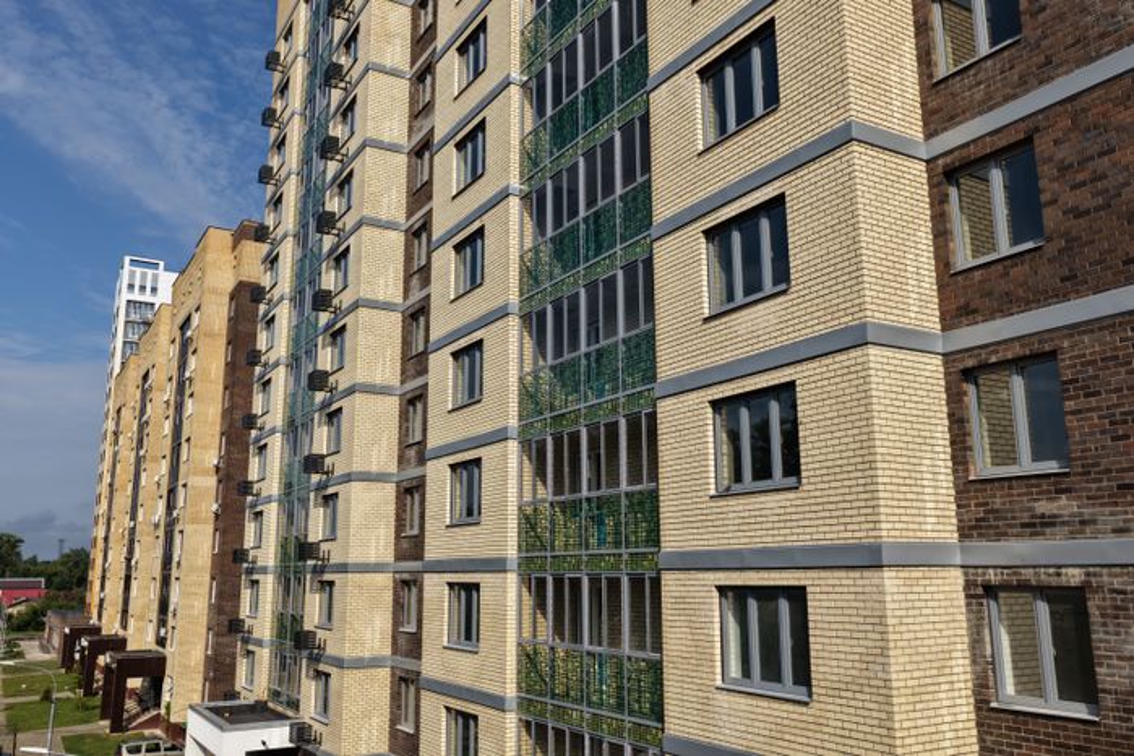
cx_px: 567
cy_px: 378
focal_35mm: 28
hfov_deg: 65.5
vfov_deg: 46.4
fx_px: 882
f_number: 2.8
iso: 100
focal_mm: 14.45
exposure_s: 1/250
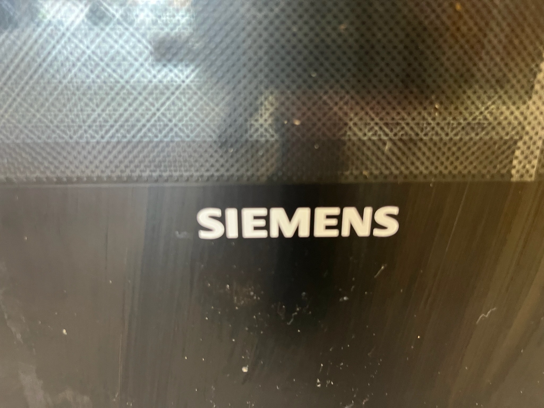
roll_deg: +1.9
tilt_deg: -25.6
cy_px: 204
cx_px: 272
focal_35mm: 26
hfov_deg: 67.3
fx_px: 409
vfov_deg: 53.1
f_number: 1.6
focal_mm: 5.1
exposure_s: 1/33
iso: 500
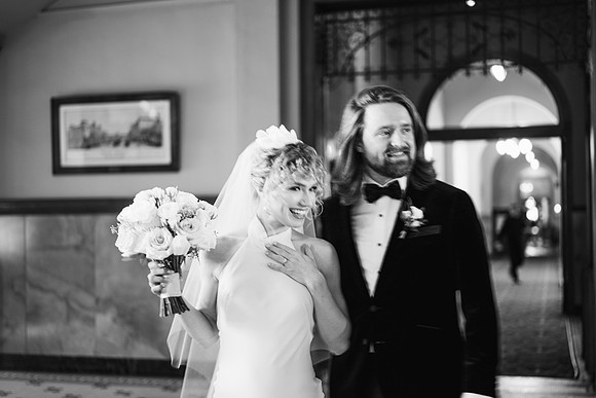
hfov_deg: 39.6
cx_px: 298
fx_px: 828
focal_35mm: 50
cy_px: 199
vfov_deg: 27.0
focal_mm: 50
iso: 64
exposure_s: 1/15
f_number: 1.8
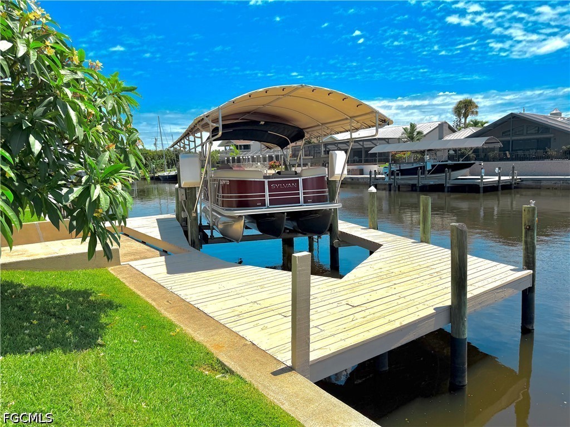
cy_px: 214
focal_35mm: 24
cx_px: 285
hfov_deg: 71.6
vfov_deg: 56.8
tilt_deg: -6.5
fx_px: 395
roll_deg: +1.9
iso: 80
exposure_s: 1/7353
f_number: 1.78
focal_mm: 6.76
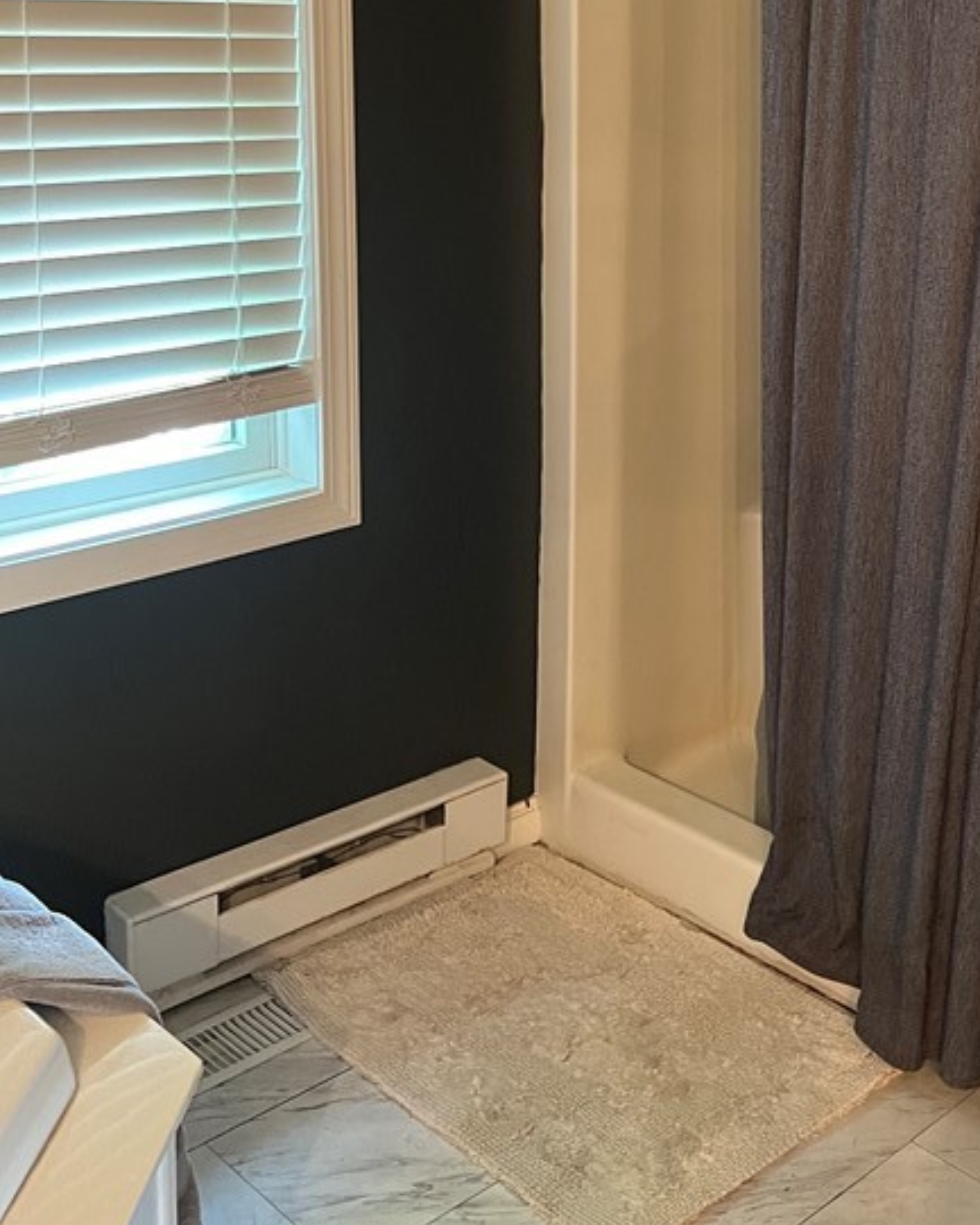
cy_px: 315
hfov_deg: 30.4
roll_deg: -2.1
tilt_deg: -11.6
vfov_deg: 37.9
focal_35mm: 48
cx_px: 833
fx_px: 1740
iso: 500
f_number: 1.5
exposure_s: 1/30
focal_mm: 5.7
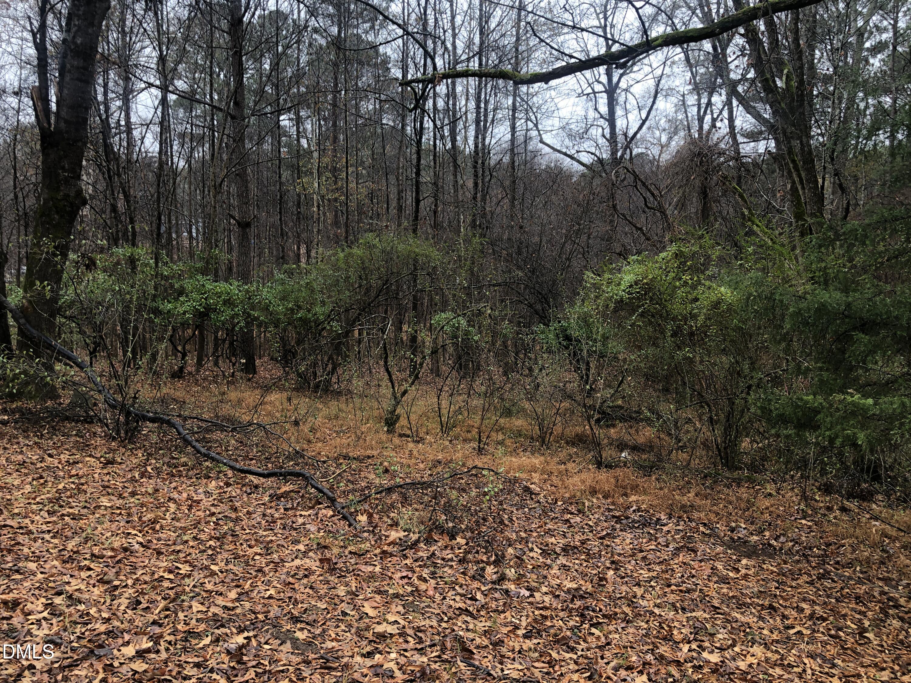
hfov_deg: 63.4
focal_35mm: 28
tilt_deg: -5.2
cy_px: 342
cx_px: 456
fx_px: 737
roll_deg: -1.6
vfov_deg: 49.7
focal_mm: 3.99
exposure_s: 1/120
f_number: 1.8
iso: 125
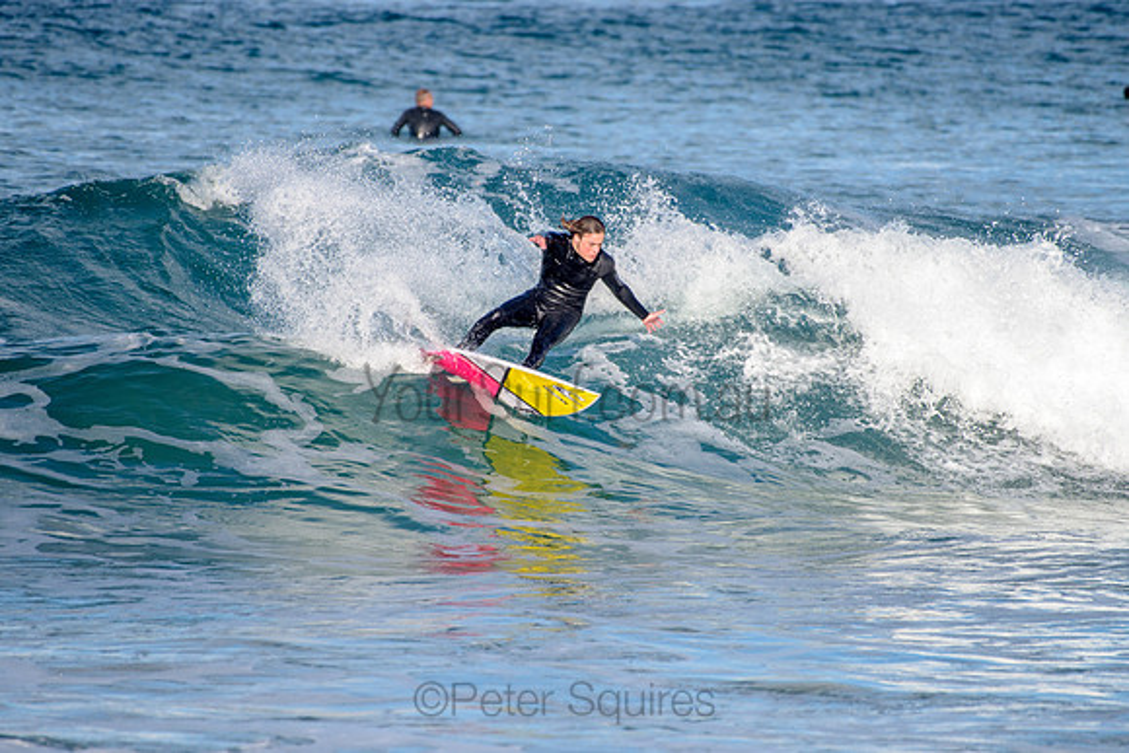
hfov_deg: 3.4
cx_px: 580
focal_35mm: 613
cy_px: 366
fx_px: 19237
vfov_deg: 2.2
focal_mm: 500
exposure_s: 1/2000
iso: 110
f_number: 5.6
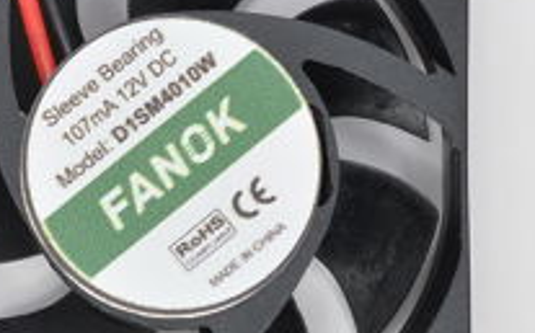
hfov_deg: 11.8
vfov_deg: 7.4
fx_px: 2579
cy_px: 208
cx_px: 158
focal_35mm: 177
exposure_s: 1/13
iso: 100
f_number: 18
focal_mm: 40
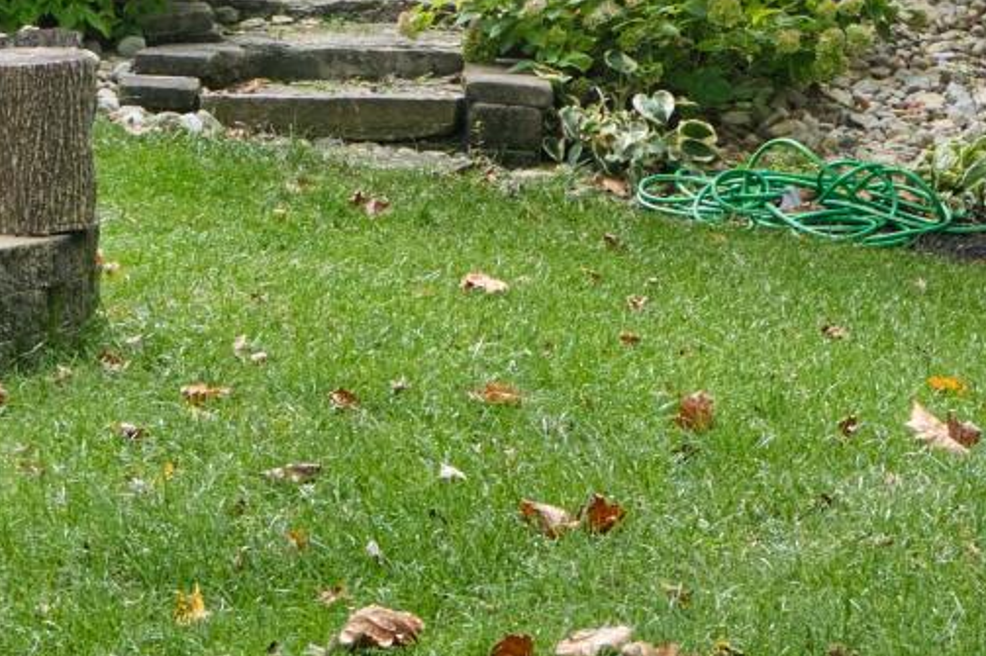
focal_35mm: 197
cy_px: -566
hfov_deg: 10.4
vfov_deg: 6.8
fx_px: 5394
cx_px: 384
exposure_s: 1/25
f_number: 8
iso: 125
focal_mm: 33
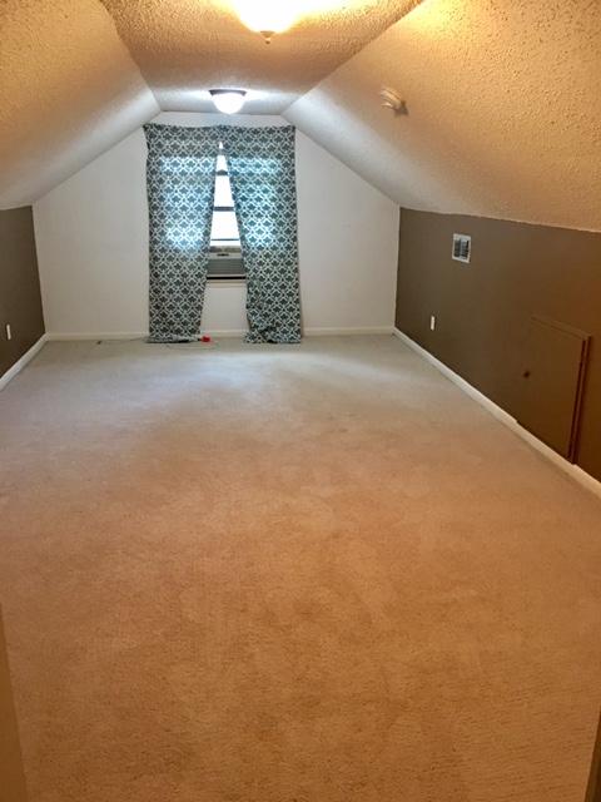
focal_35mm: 29
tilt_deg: -16.4
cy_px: 401
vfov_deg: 61.7
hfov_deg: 48.2
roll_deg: -1.0
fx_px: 671
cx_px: 300
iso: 125
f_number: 2.2
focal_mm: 4.15
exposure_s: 1/8
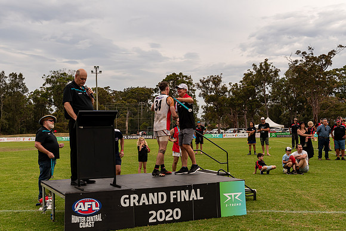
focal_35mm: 45
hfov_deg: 43.6
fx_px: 433
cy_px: 116
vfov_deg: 29.9
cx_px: 173
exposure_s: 1/400
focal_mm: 30
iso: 400
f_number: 6.3
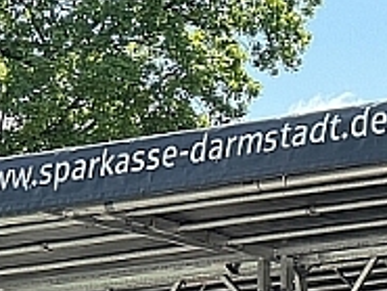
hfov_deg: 5.9
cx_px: 385
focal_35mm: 335
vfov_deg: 4.4
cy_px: 514
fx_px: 3748
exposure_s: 1/256
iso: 25
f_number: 2.8
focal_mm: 9
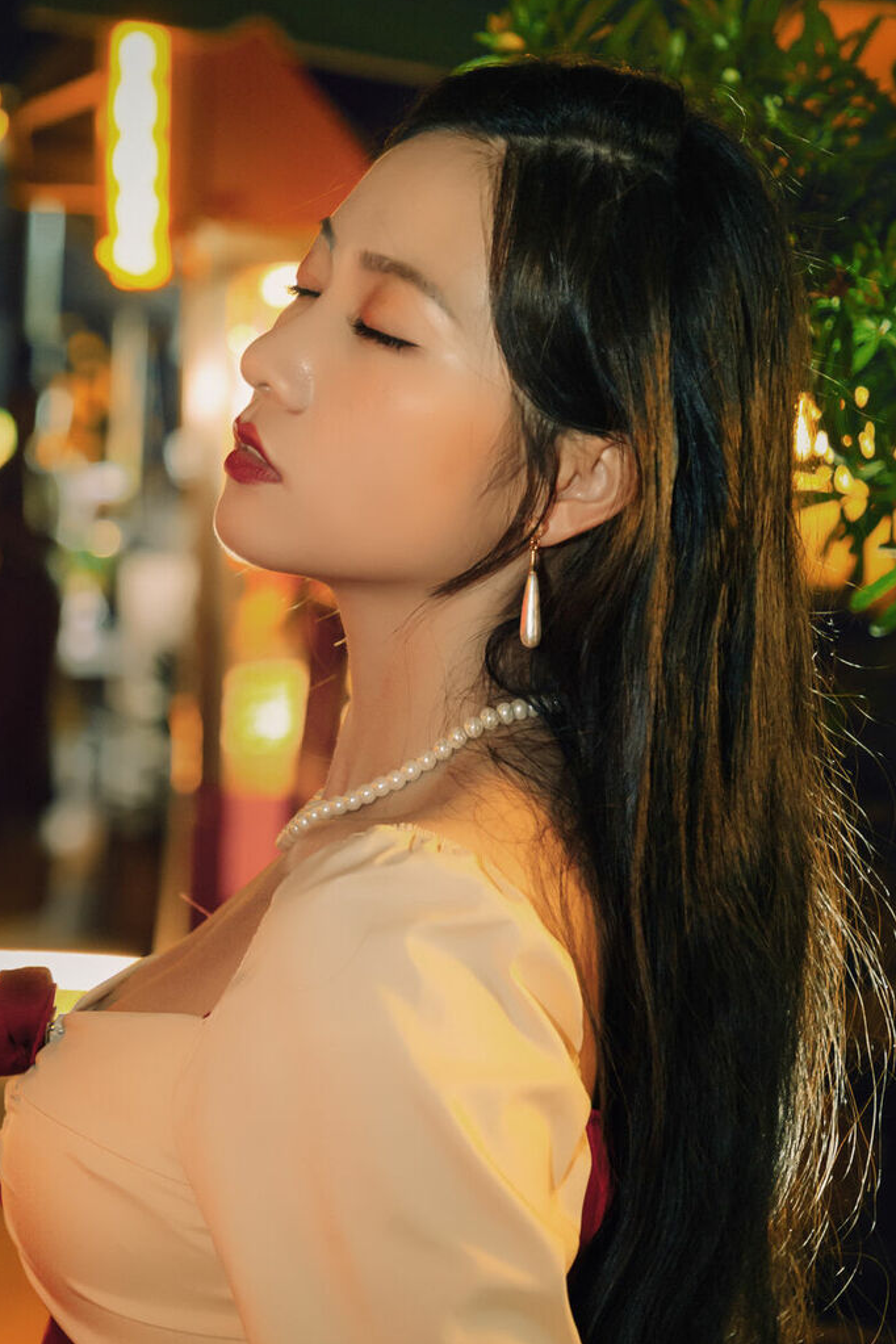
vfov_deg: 17.5
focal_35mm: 117
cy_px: 794
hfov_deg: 11.7
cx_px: 357
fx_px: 4368
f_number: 4
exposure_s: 1/125
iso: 2500
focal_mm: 76
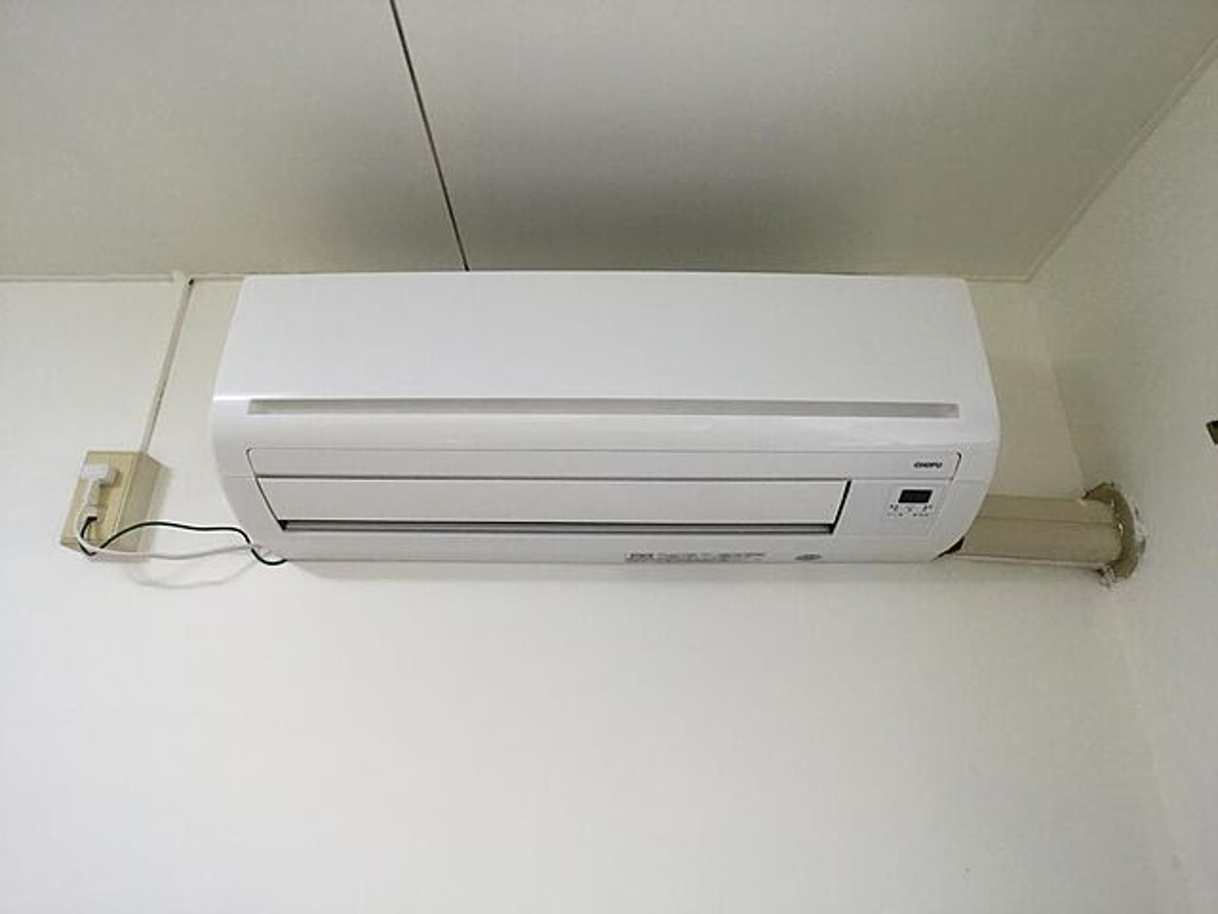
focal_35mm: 31
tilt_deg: +21.8
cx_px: 609
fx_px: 1091
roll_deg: -0.7
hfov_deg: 58.4
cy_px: 457
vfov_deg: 45.4
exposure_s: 1/40
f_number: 2.4
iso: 32
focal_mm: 3.3
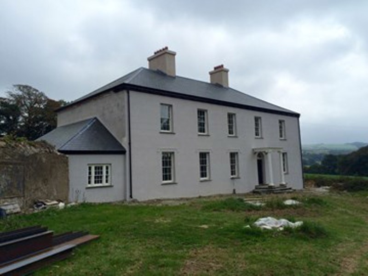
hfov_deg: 61.7
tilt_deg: +4.2
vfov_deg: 48.2
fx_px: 308
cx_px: 184
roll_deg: +2.0
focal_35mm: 29
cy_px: 138
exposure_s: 1/1953
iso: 32
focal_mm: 4.15
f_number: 2.2
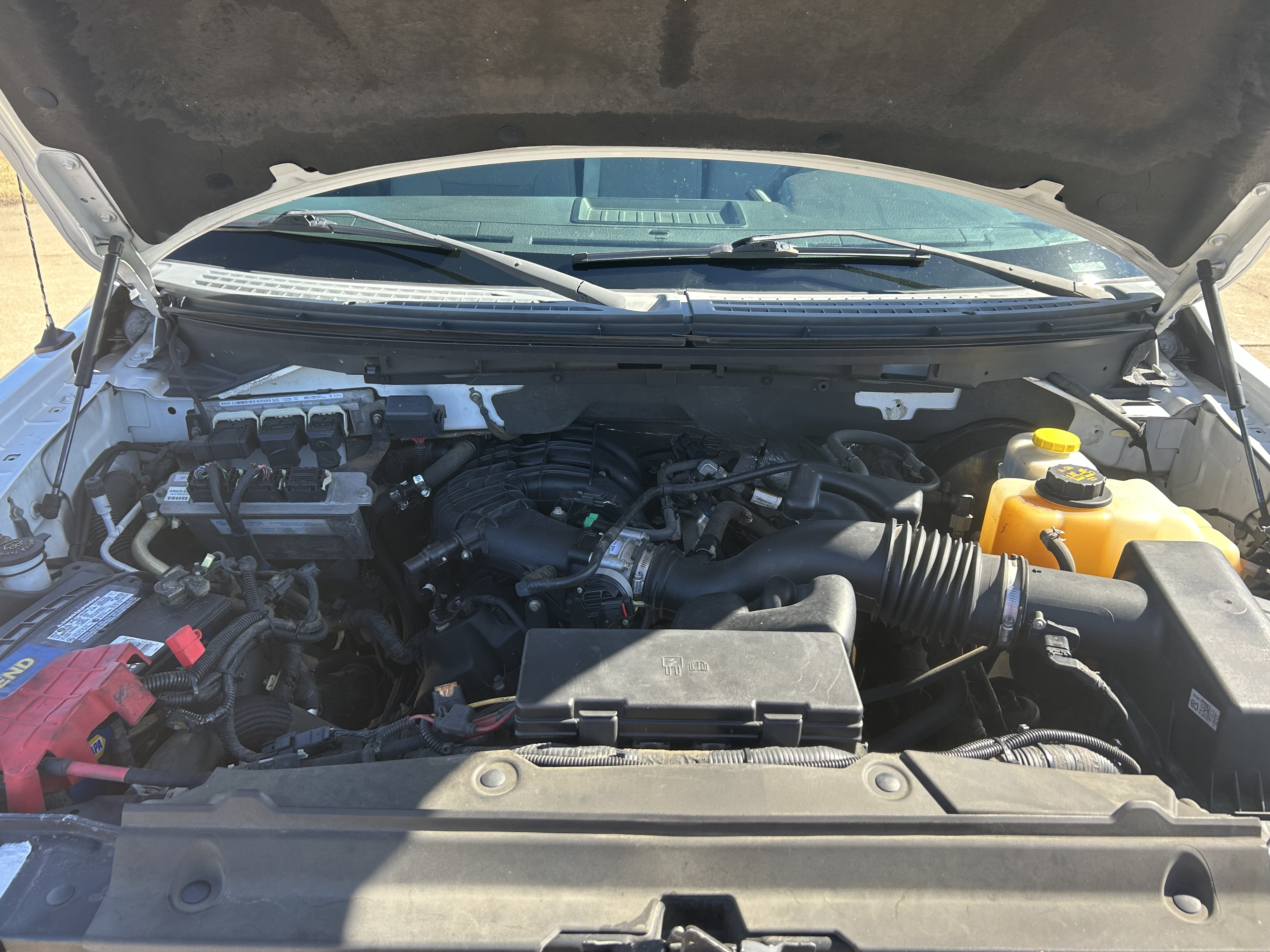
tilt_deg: -25.2
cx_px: 635
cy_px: 476
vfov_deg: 53.1
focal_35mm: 26
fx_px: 954
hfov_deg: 67.3
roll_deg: -1.2
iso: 50
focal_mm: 5.7
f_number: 1.5
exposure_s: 1/439
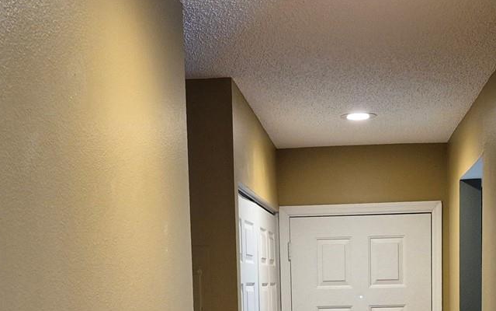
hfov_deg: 33.2
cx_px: 329
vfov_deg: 20.2
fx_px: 825
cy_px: 351
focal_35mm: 61
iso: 400
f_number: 1.8
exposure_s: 1/120
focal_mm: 5.4
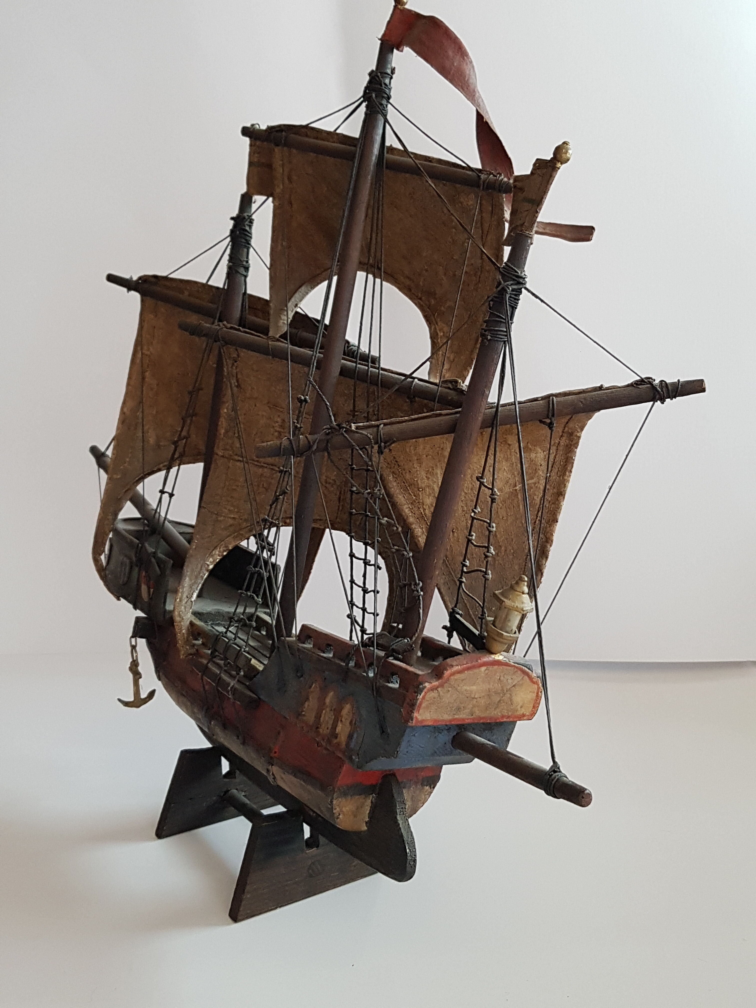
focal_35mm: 26
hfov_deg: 53.1
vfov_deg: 67.3
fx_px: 757
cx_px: 378
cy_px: 504
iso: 200
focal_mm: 4.2
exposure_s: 1/50
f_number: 1.7
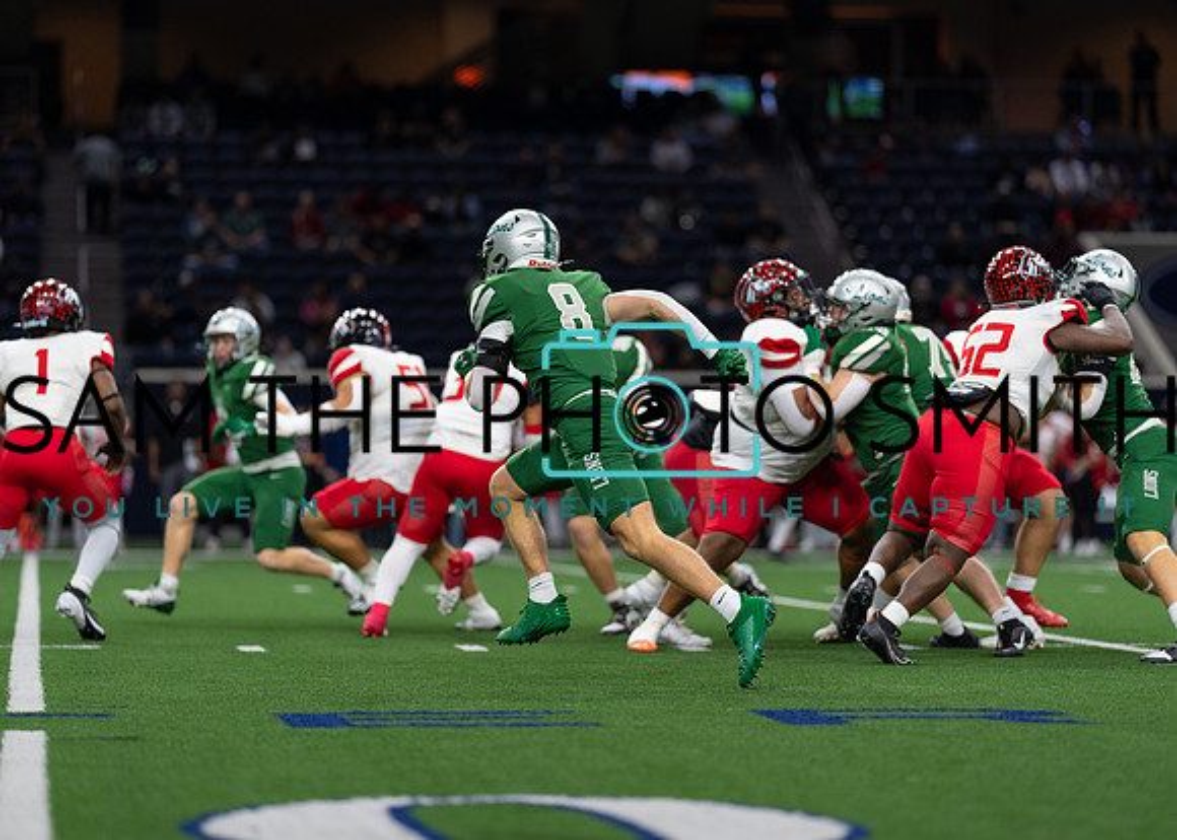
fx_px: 4876
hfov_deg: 13.8
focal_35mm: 146
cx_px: 588
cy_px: 420
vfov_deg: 9.8
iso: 1000
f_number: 1.8
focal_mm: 135
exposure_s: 1/1250
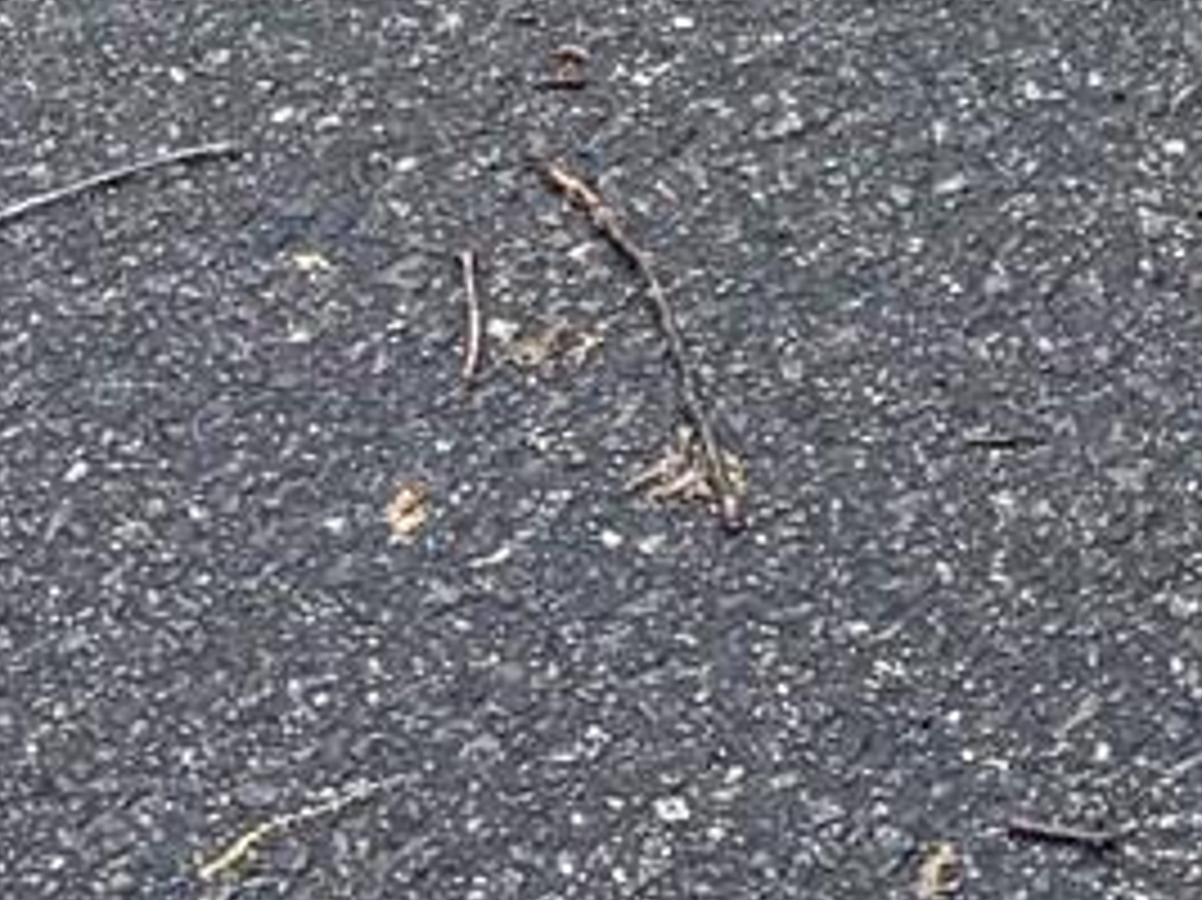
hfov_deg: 10.0
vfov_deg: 6.8
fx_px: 6386
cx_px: 2404
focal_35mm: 184
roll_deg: -1.3
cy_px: -2326
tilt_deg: -15.0
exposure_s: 1/355
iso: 100
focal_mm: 6.76
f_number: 1.78
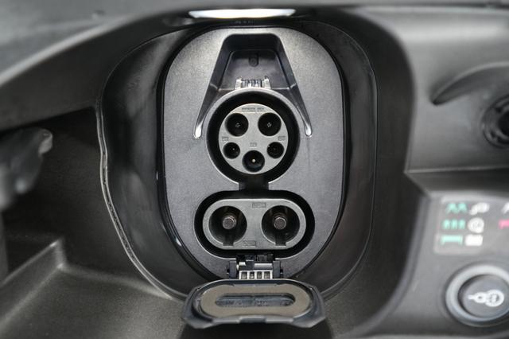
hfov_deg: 65.5
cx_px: 254
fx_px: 396
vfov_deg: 46.4
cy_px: 170
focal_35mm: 28
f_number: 2.8
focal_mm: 28
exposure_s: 1/30
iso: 2000
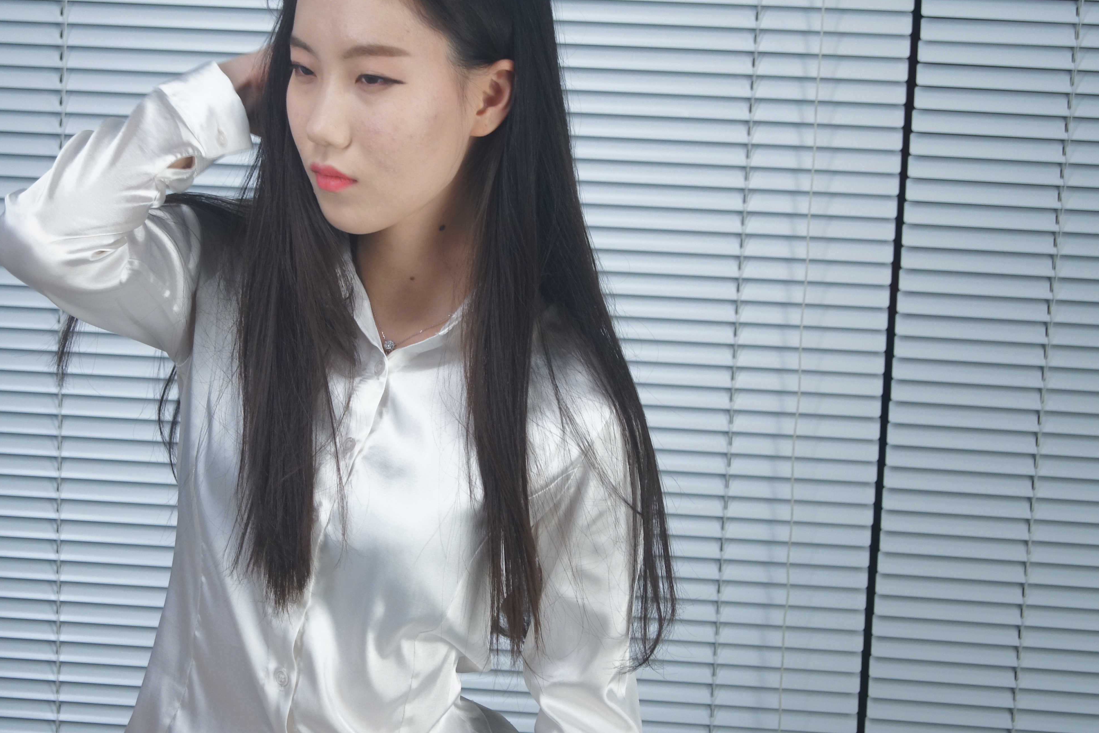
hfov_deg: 21.7
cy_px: 388
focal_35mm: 94
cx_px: 435
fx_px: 2869
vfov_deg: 14.6
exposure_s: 1/125
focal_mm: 50
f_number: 5.6
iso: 800
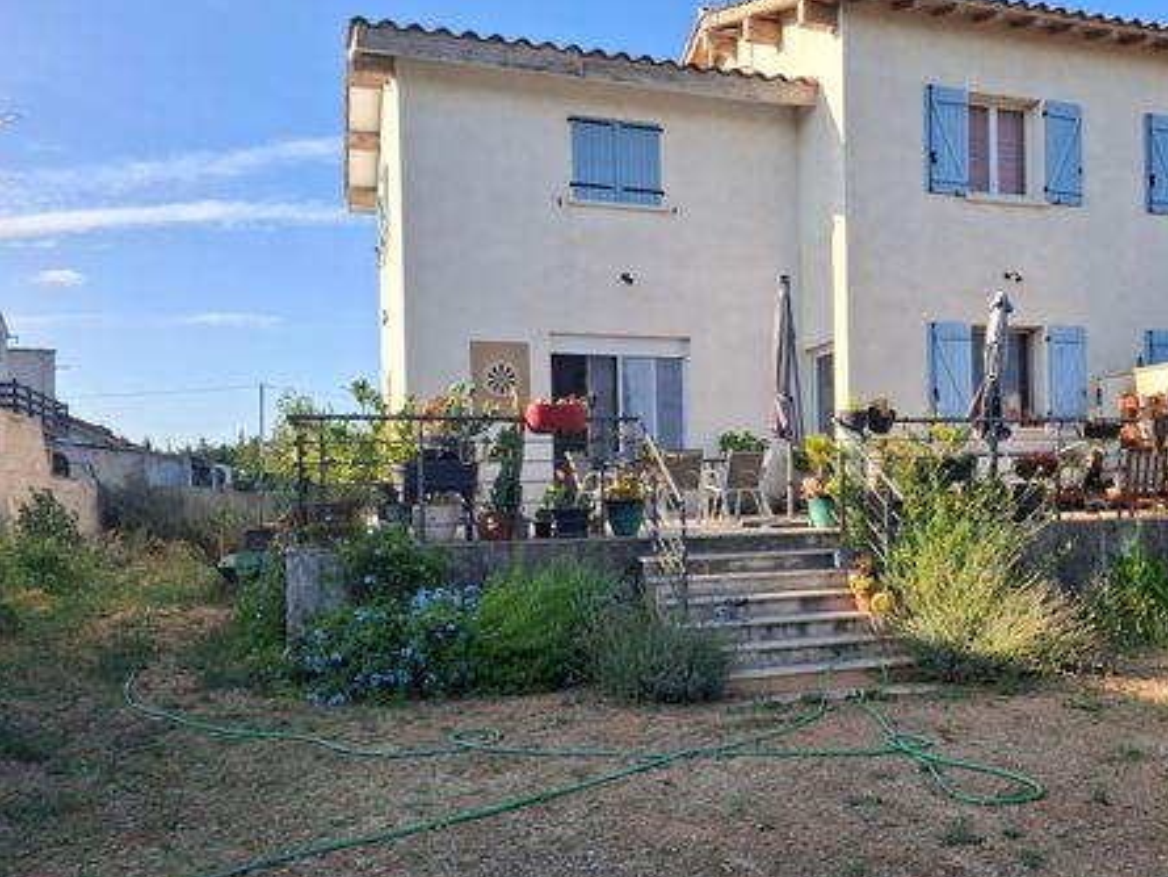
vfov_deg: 45.3
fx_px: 1046
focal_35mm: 31
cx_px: 785
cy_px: 499
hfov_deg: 57.0
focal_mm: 5.54
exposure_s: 1/1059
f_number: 1.8
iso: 50
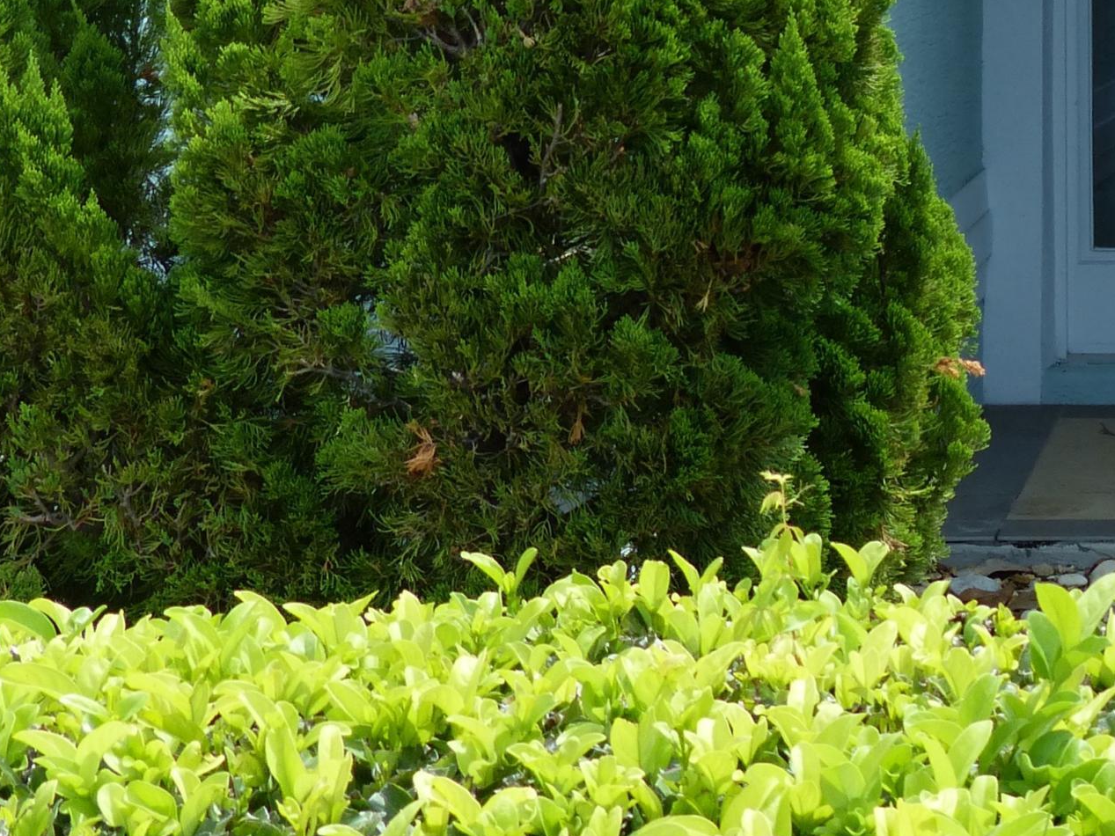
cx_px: 1310
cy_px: -42
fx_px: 3736
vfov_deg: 12.6
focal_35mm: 116
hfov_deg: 16.3
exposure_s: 1/400
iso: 100
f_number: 4
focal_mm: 8.7
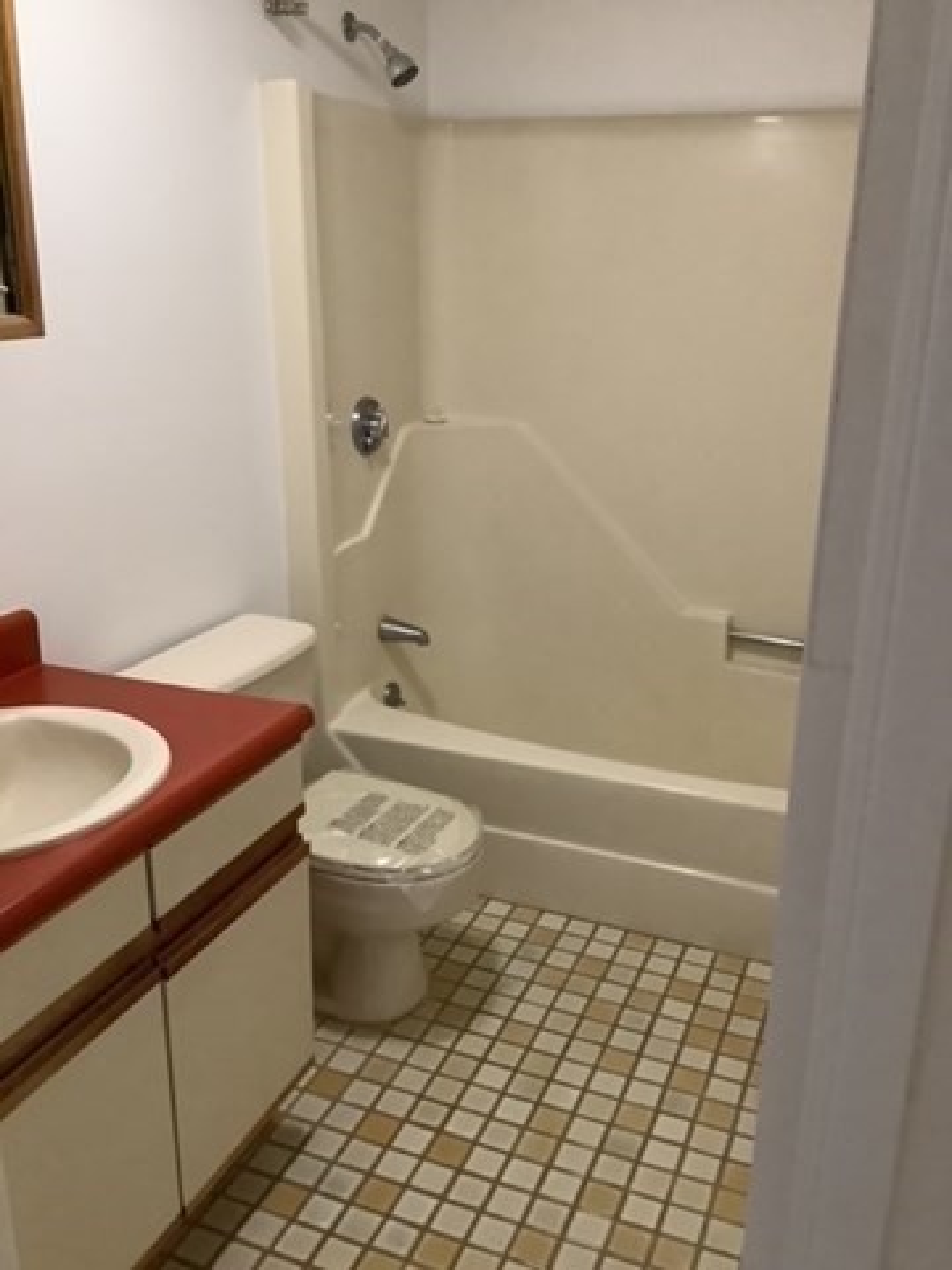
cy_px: 635
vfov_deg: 58.4
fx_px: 1137
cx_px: 476
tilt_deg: -19.1
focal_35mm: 31
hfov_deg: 45.4
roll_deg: -0.9
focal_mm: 3.3
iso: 400
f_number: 2.4
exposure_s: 1/40
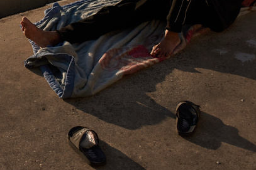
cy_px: -26
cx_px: 50
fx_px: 625
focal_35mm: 88
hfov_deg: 22.8
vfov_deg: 15.1
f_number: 13
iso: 500
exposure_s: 1/1000
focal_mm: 35
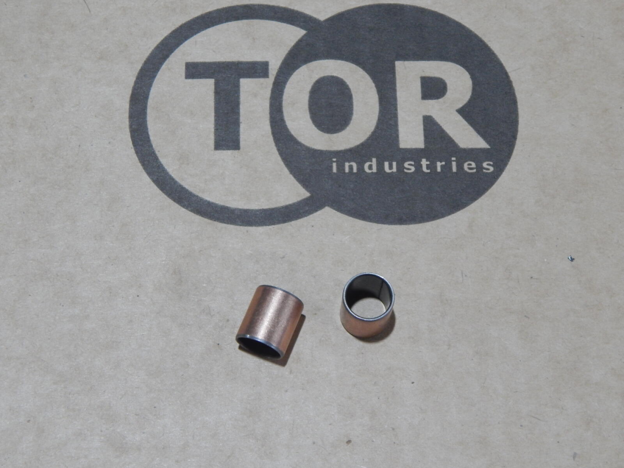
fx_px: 1244
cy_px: 234
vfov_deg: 21.3
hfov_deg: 28.2
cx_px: 312
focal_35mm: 69
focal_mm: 12.3
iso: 320
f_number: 4.1
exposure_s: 1/30
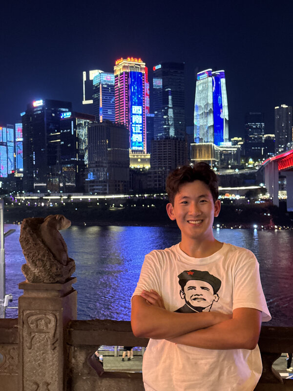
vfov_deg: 39.7
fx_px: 542
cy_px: 196
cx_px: 146
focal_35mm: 48
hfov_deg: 30.3
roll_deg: -0.6
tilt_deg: +0.6
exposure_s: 1/25
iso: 500
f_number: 1.78
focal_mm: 6.76
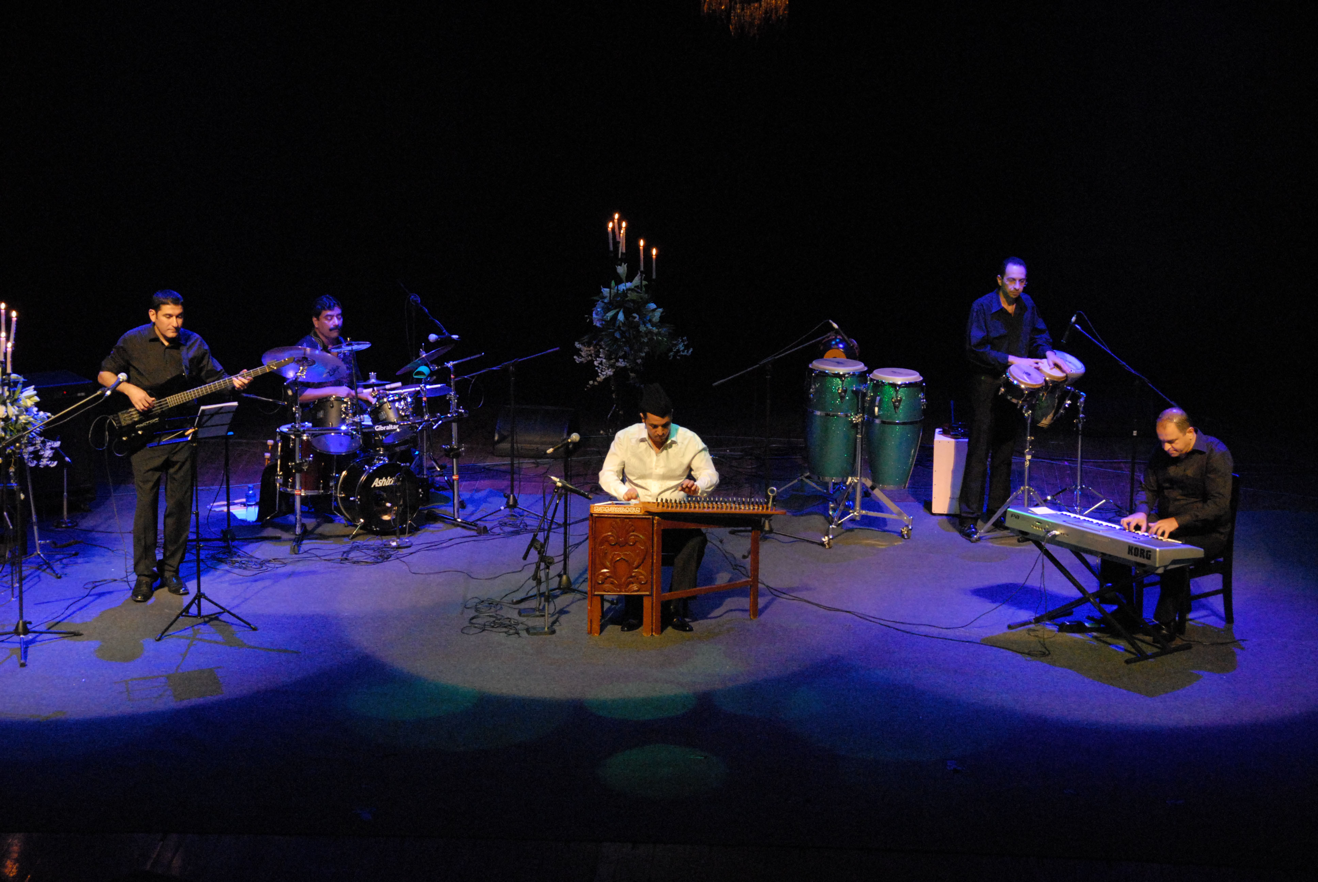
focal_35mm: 98
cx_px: 659
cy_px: 441
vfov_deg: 14.1
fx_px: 3574
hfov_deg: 20.9
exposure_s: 1/60
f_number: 6.3
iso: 1600
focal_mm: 65
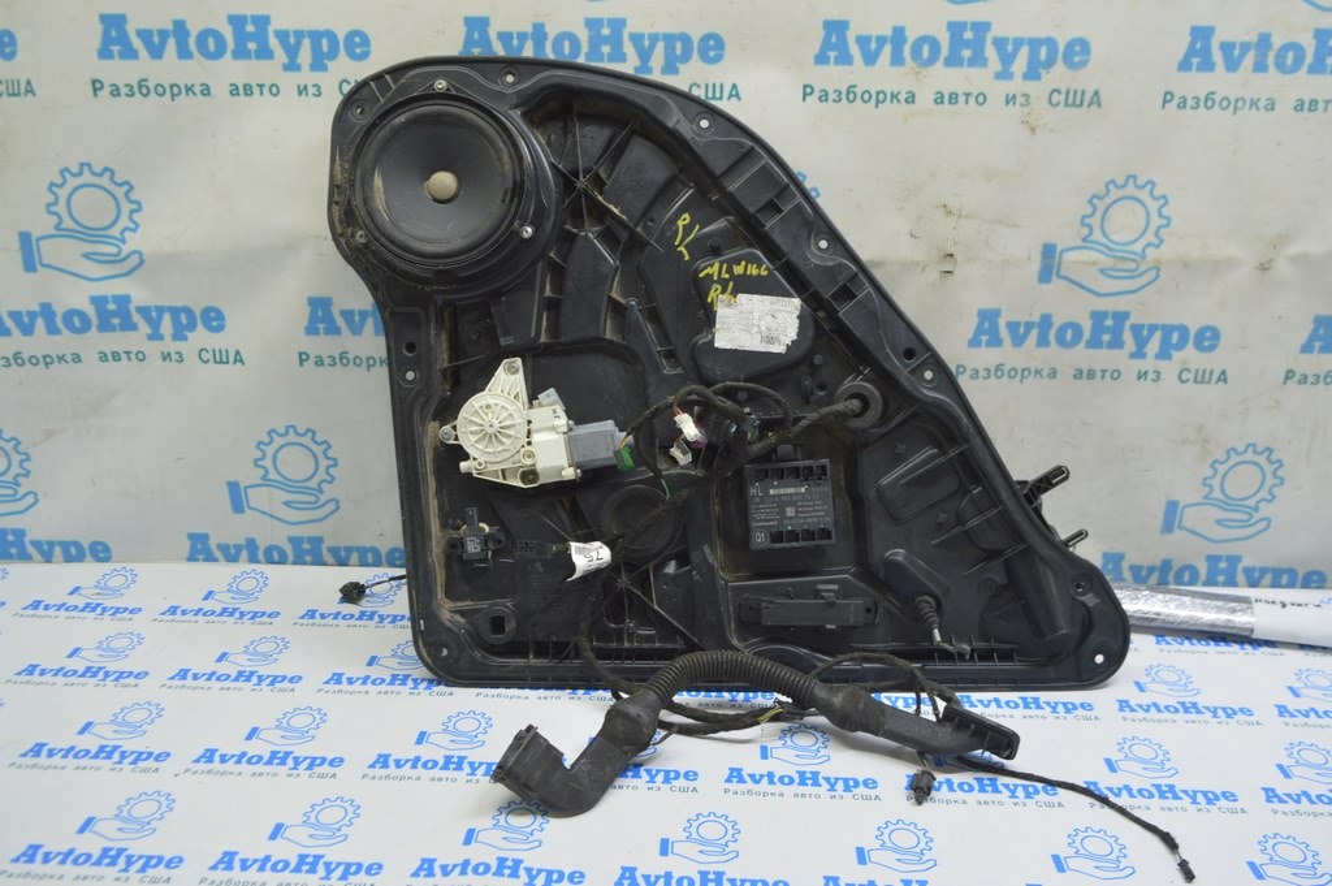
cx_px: 666
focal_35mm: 30
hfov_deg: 62.0
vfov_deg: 43.5
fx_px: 1109
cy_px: 443
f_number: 5.6
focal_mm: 20
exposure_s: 1/20
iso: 400
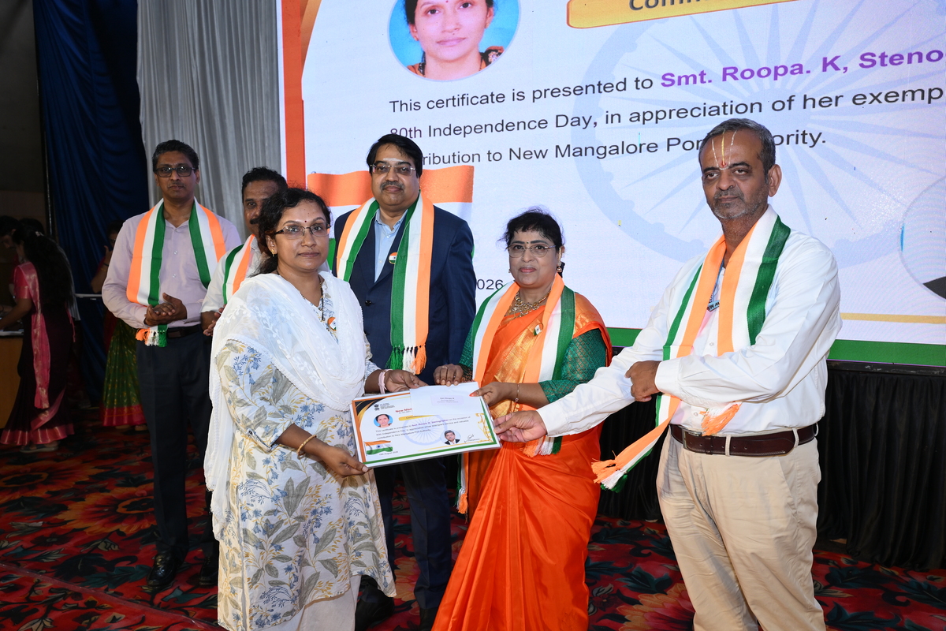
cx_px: 473
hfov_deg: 63.7
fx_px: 762
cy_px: 316
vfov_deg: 45.0
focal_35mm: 29
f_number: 5.6
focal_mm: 29
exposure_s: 1/125
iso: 640
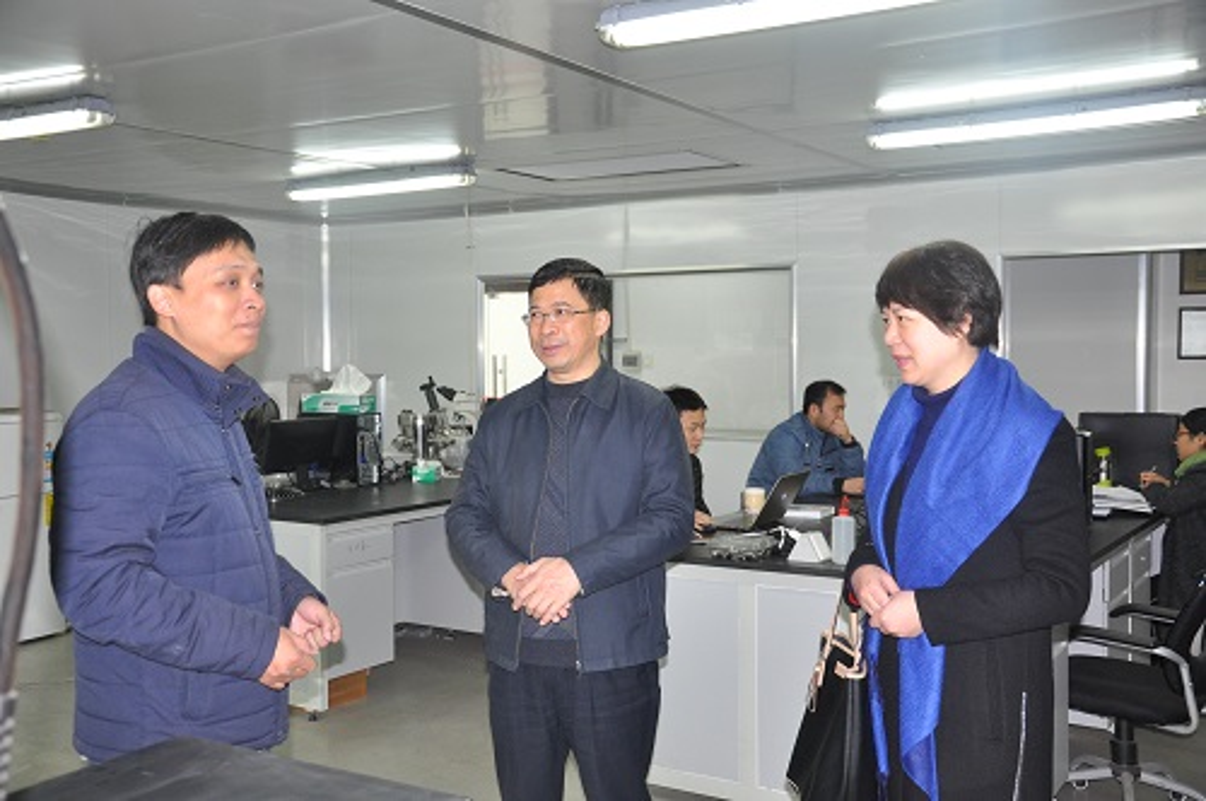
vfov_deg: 35.4
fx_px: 1255
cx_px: 603
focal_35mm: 38
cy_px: 400
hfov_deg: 51.3
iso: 800
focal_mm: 25
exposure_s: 1/60
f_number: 4
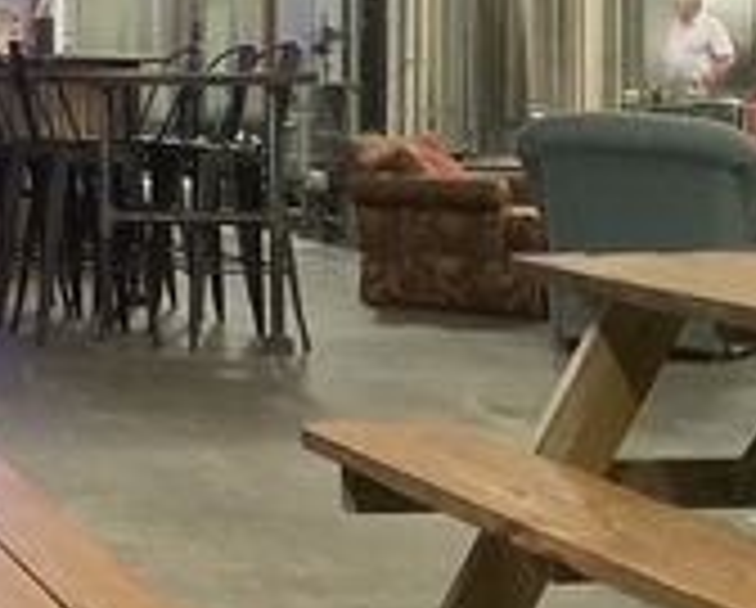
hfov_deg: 17.0
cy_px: -9
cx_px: -405
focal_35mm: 101
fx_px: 2264
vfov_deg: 15.0
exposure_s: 1/40
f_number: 1.8
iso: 250
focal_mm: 3
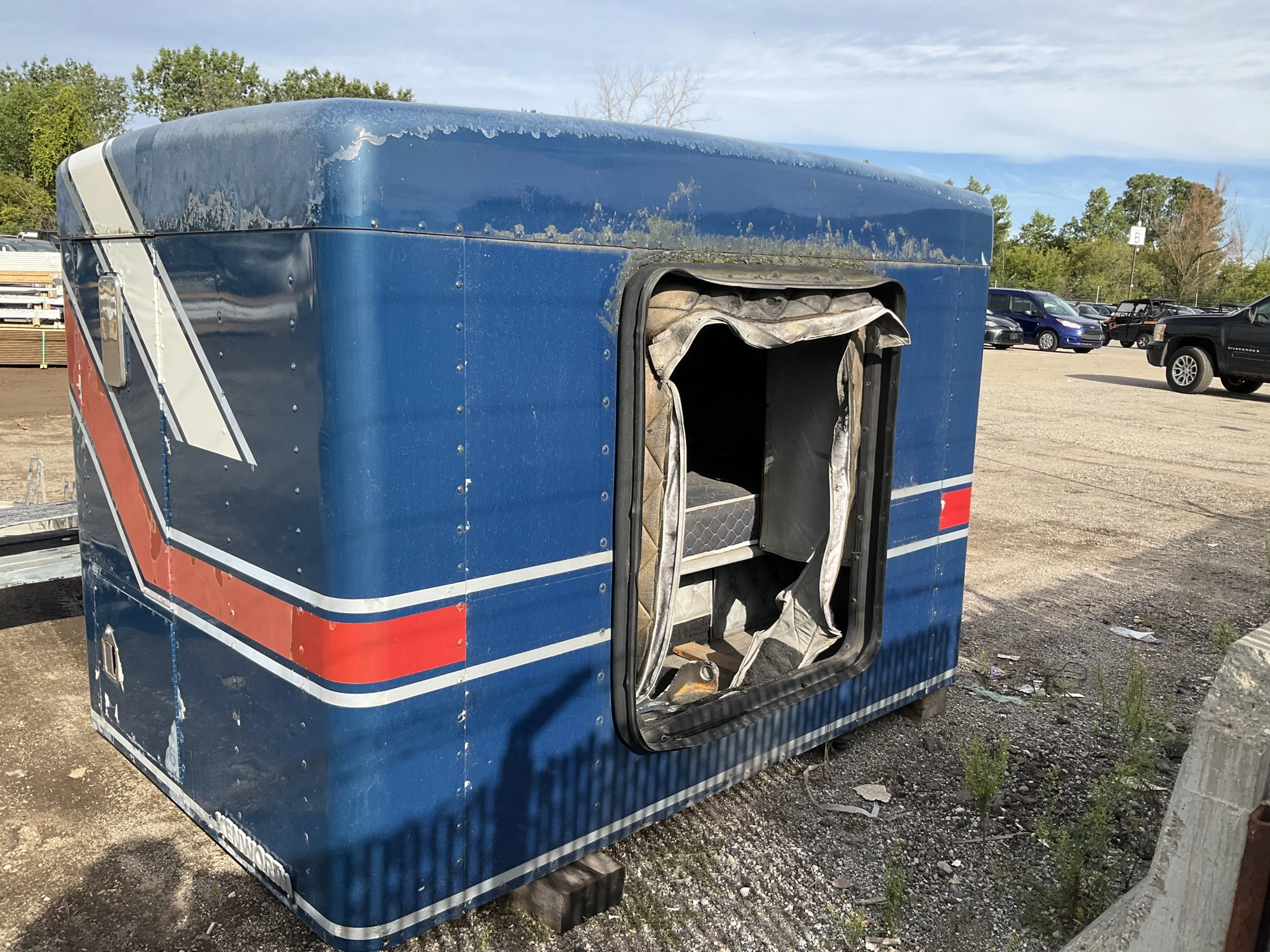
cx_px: 635
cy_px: 476
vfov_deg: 48.2
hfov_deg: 61.7
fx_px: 1064
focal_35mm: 29
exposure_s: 1/1076
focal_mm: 3
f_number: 1.8
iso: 25
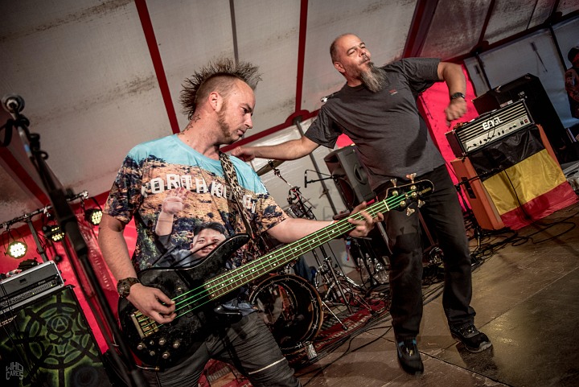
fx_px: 515
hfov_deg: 58.7
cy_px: 194
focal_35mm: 32
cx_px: 290
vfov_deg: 41.2
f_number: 2.8
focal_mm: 32
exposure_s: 1/100
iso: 640
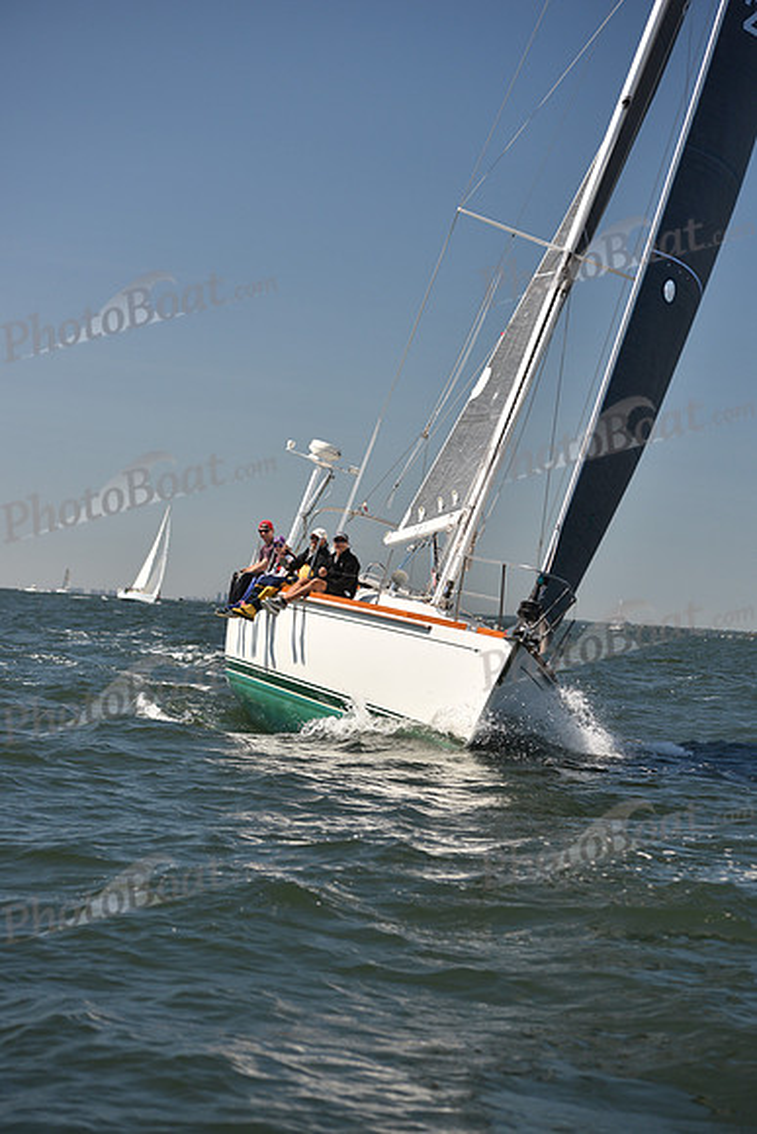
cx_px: 378
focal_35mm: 85
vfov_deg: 23.9
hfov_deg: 16.1
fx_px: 2679
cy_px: 567
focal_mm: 85
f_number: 3.5
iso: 250
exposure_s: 1/1250
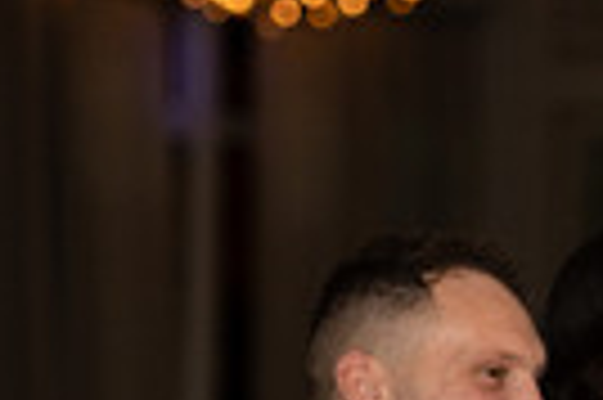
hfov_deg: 5.4
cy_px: 471
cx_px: 734
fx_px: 6324
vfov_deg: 3.6
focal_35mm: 378
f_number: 2.8
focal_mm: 110
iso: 640
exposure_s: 1/250
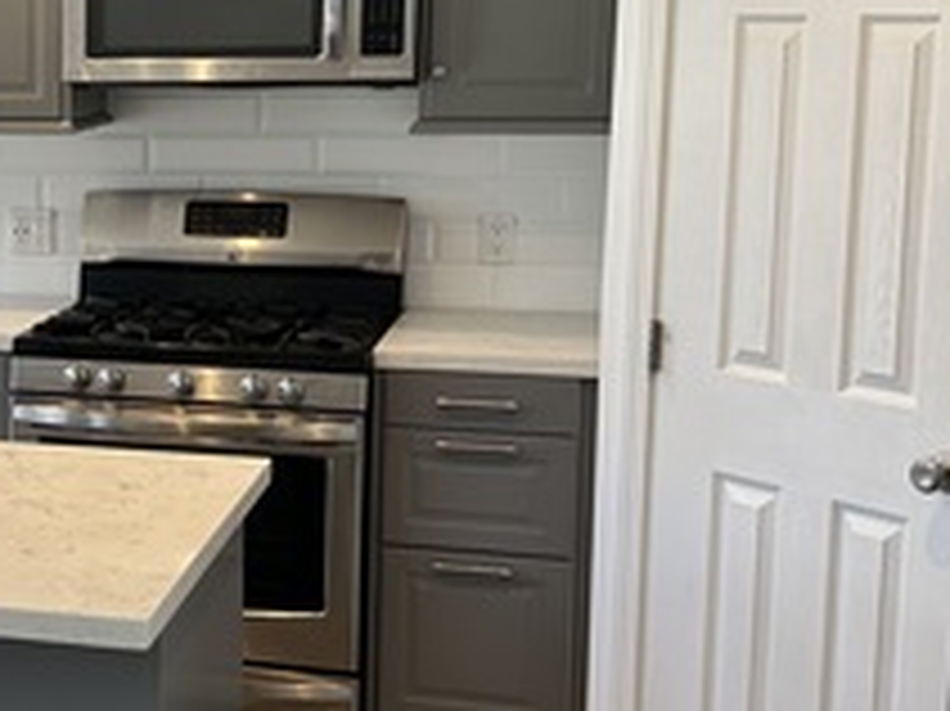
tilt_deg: -10.2
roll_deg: +0.6
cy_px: 328
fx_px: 2085
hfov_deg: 23.7
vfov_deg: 19.4
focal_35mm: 76
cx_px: -146
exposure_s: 1/120
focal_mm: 6.86
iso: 80
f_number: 1.78
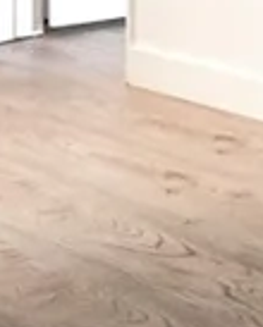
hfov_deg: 6.9
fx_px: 1223
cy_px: -285
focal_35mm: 126
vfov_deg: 13.5
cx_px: 1210
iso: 1600
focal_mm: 12
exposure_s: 1/160
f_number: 3.2
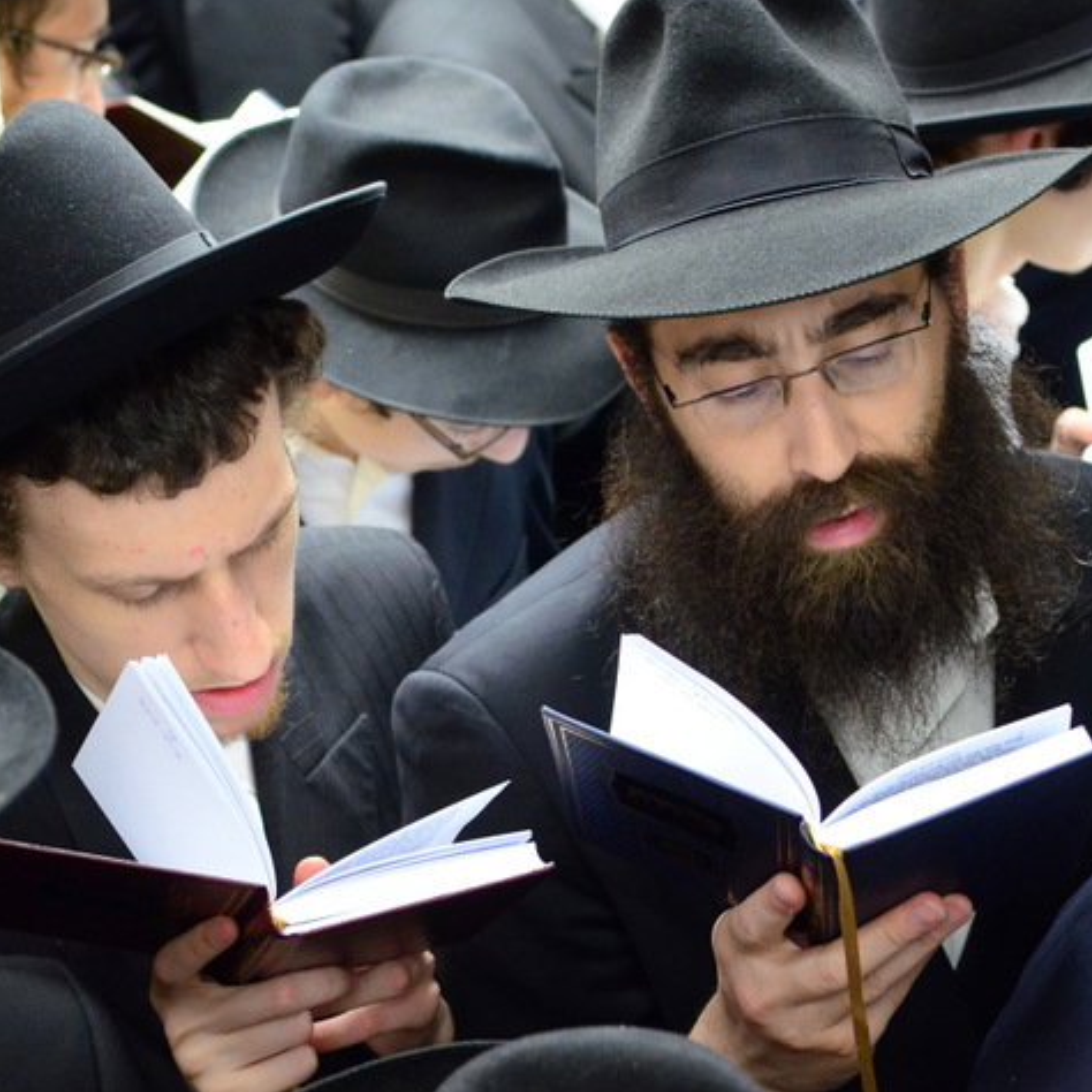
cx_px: 581
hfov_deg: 25.8
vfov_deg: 25.8
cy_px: 496
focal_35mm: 67
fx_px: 2381
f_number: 3.5
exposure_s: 1/80
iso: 2000
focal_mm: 31
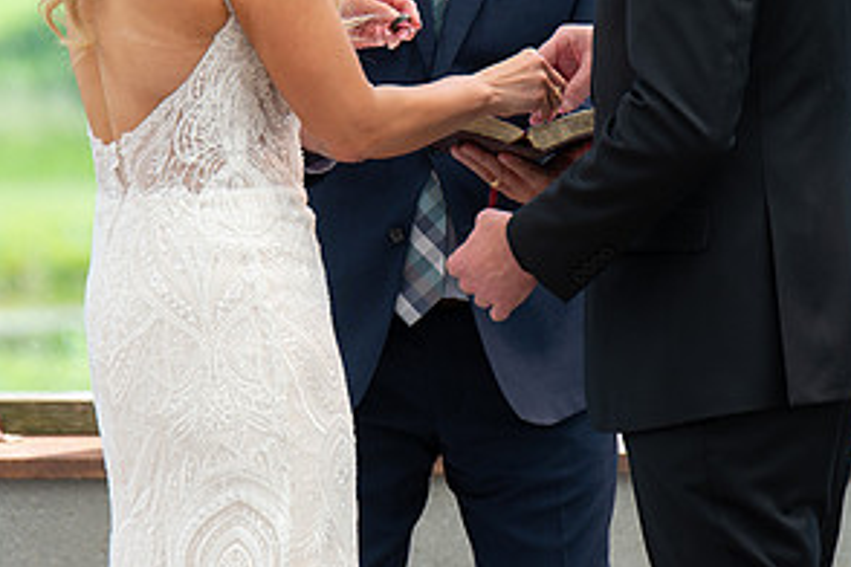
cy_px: 134
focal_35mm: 491
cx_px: 432
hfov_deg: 4.2
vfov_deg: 2.8
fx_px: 11606
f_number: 4.5
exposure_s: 1/250
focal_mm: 200
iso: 160
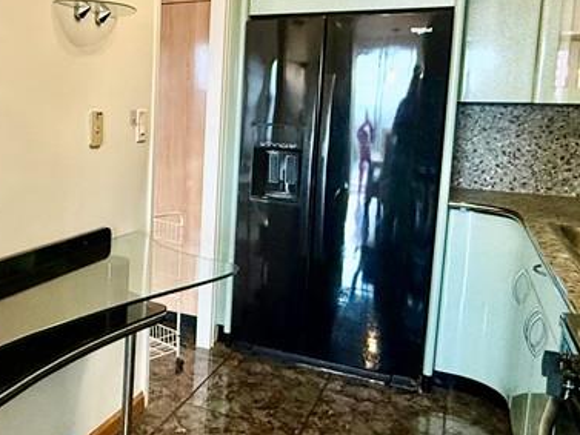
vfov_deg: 37.6
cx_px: 100
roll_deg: -1.2
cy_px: 178
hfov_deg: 45.9
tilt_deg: -7.3
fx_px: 637
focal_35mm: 38
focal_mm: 2.22
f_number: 2.2
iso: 500
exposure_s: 1/60
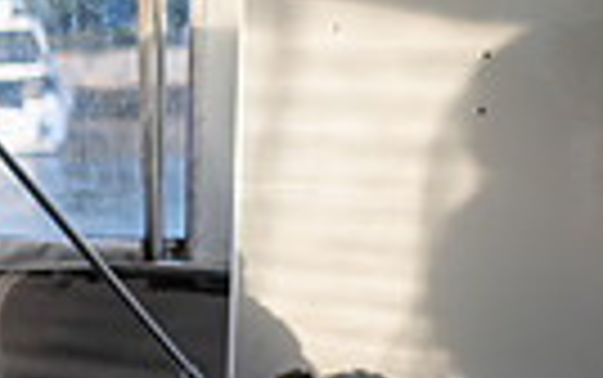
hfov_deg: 15.3
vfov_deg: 12.3
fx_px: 1743
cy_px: 344
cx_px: -644
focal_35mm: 106
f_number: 1.4
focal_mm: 24
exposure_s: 1/1250
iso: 125
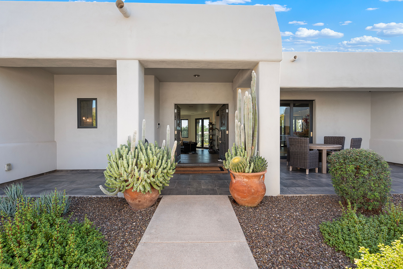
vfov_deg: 73.7
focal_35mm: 16
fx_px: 179
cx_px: 202
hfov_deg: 96.7
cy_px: 134
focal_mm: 16
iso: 640
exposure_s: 1/800
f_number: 8
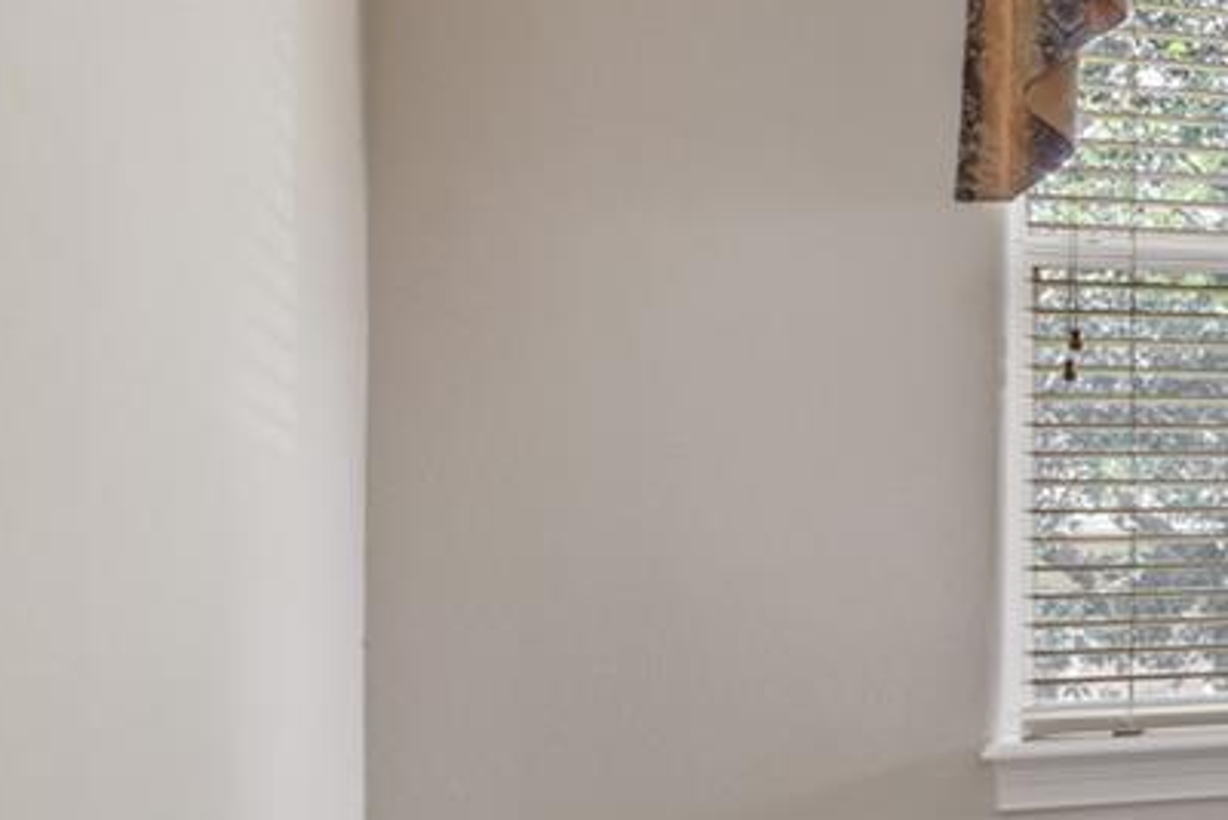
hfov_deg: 20.1
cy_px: 522
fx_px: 2252
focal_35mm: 66
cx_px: 2312
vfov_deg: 20.6
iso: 200
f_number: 9
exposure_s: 1/3
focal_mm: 11
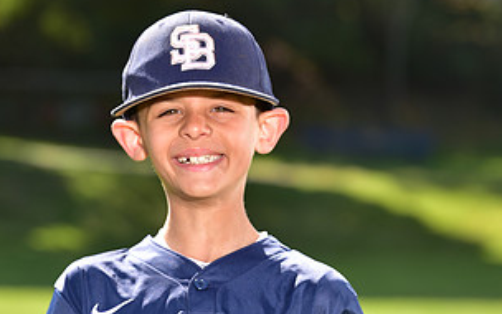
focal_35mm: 263
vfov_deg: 5.0
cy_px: 362
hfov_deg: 8.0
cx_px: 197
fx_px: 3598
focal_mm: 135
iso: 100
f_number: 5
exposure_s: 1/250
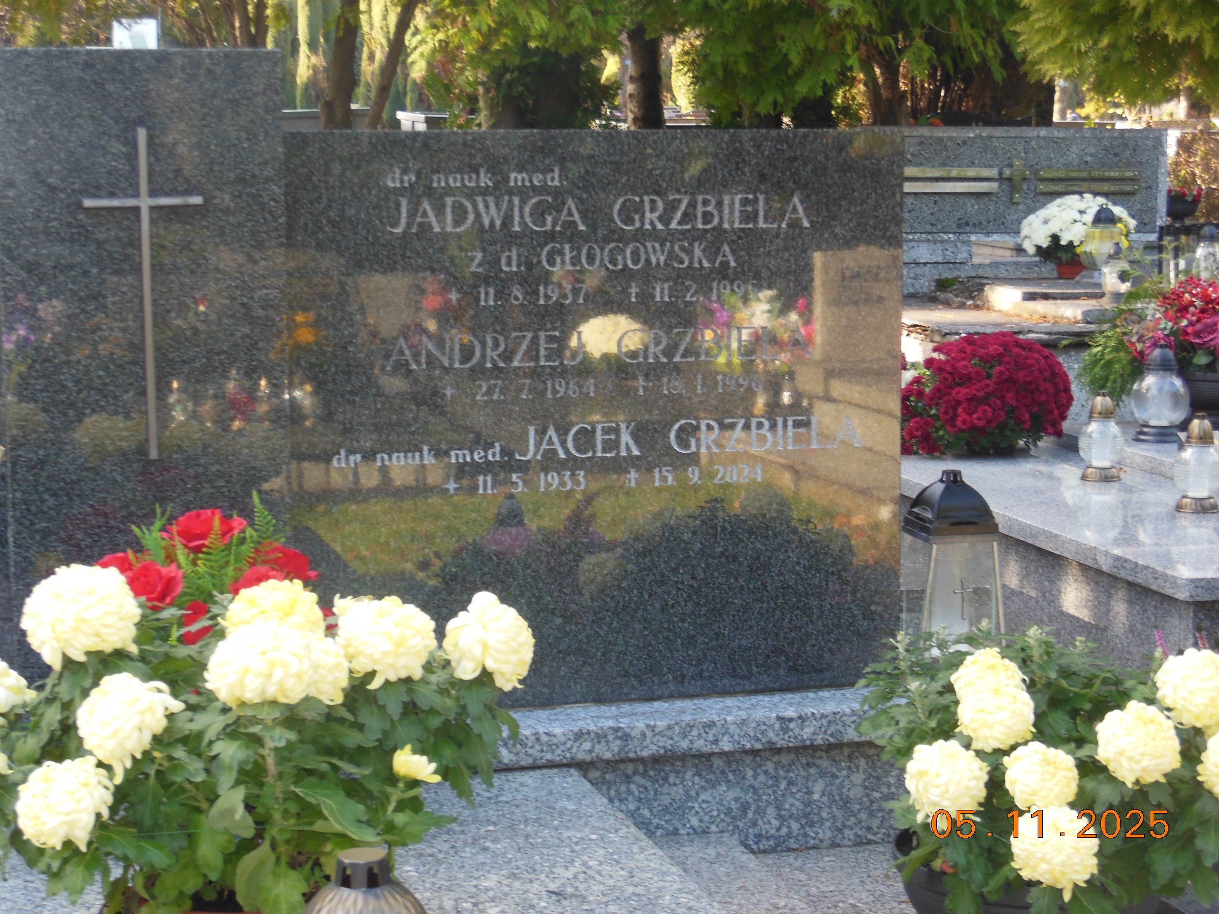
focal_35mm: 66
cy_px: 457
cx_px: 610
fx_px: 2324
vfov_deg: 22.3
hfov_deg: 29.4
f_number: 4.3
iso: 200
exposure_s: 1/60
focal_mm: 11.7
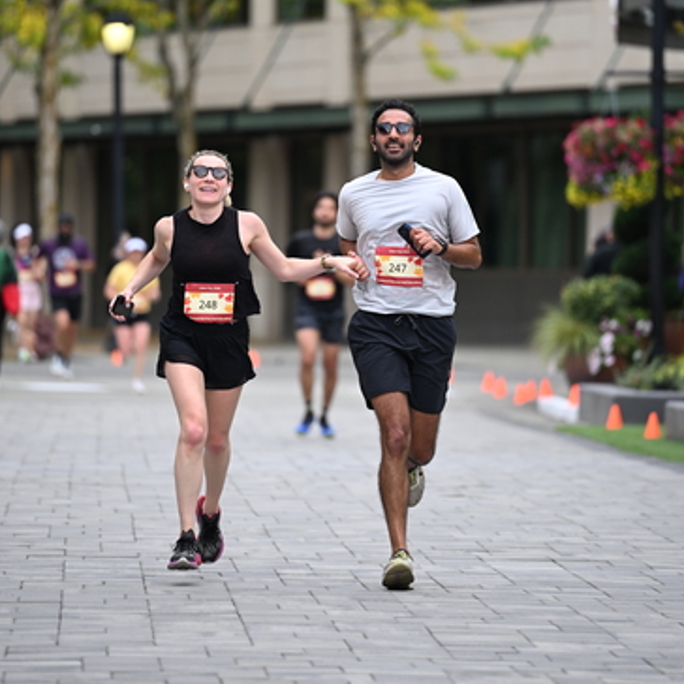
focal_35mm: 257
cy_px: 257
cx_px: 343
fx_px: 5745
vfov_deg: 6.8
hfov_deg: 6.8
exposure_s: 1/2000
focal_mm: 200
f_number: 2.8
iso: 640
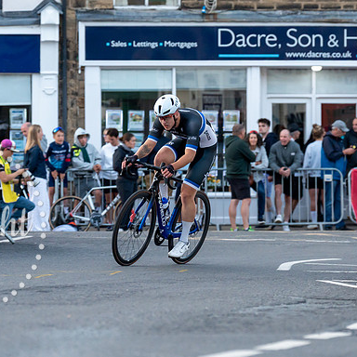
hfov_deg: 8.0
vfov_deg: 8.0
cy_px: 216
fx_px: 2544
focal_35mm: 218
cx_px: 151
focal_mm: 115
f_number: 3.2
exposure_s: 1/640
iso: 1000
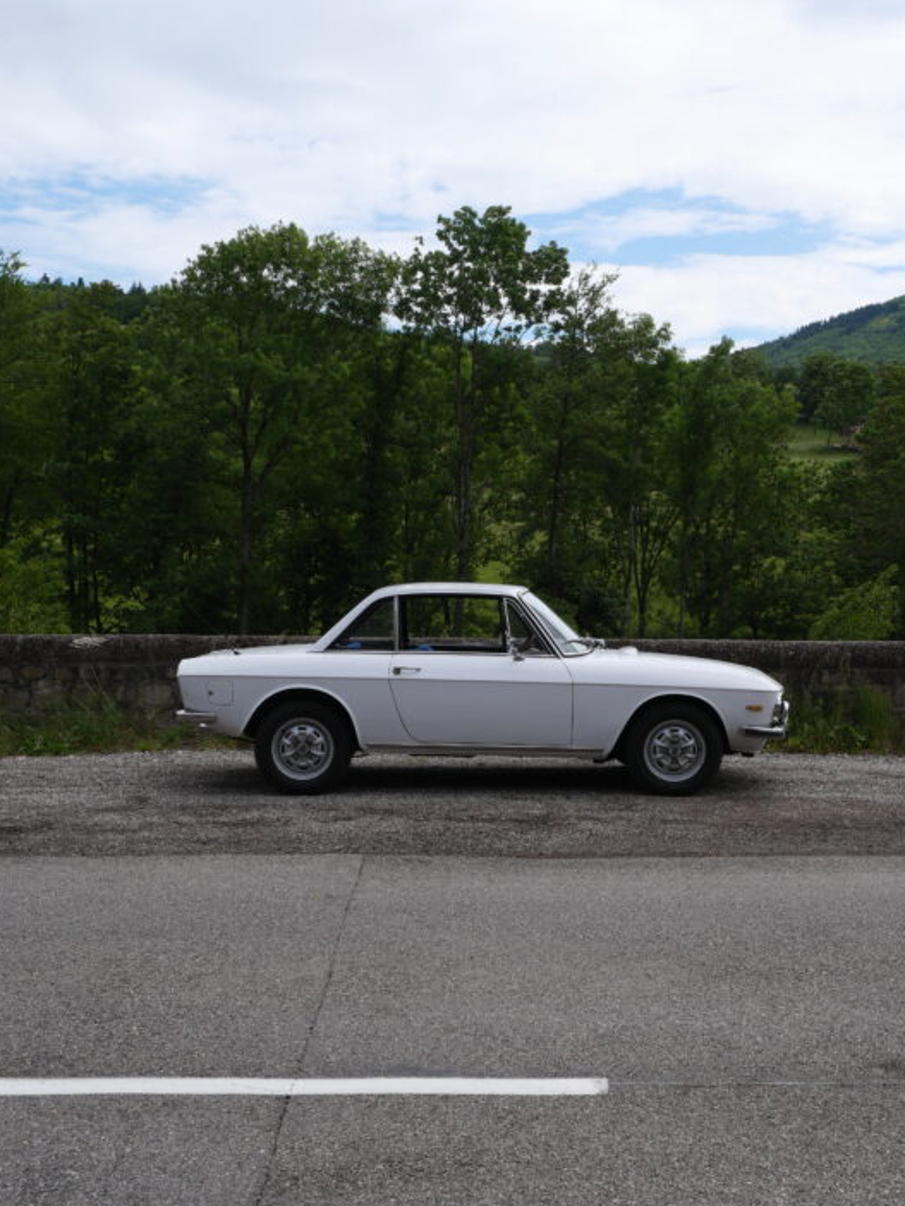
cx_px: 477
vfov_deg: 45.7
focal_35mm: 41
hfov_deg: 35.1
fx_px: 1428
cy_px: 667
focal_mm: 18
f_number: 8
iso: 200
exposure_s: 1/400
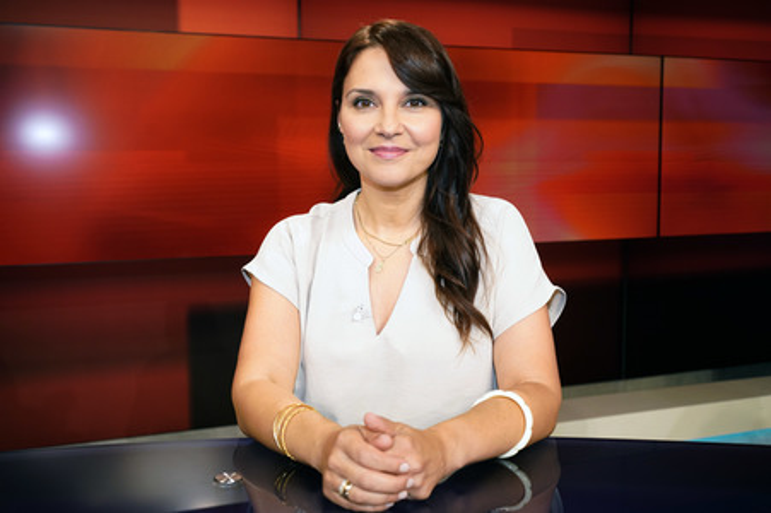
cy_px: 256
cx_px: 386
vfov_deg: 36.8
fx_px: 770
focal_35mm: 36
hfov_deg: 53.2
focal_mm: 36
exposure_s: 1/125
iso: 2000
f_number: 5
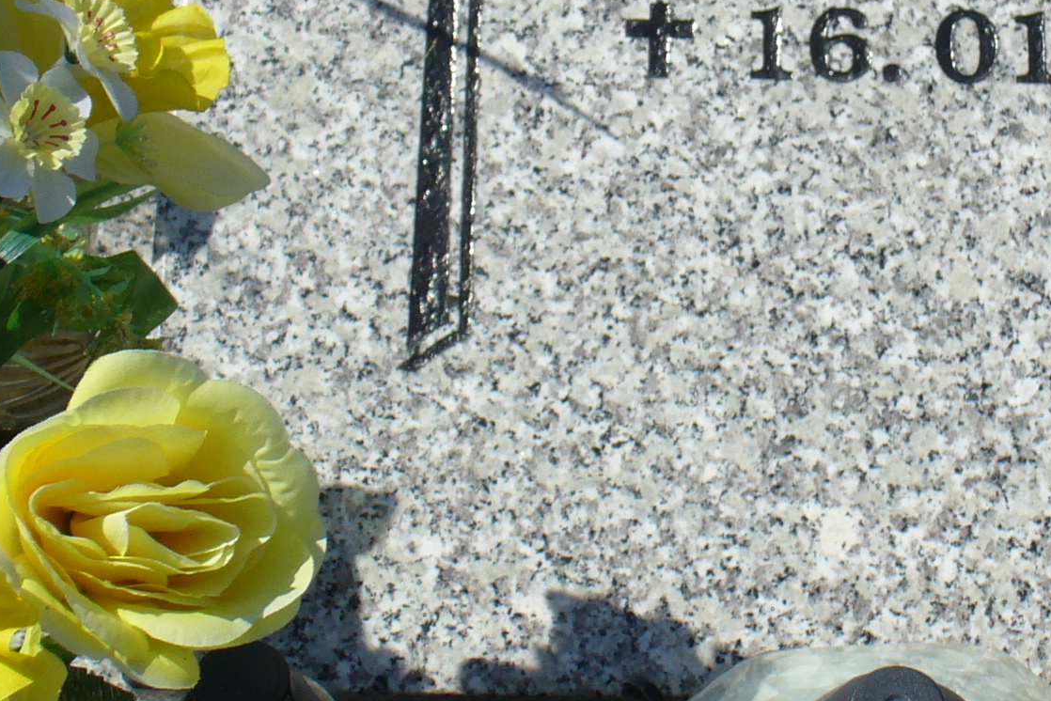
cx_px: 934
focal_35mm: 100
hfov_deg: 20.0
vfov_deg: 13.5
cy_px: 25
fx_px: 2920
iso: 80
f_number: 5.8
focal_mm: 7
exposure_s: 1/500
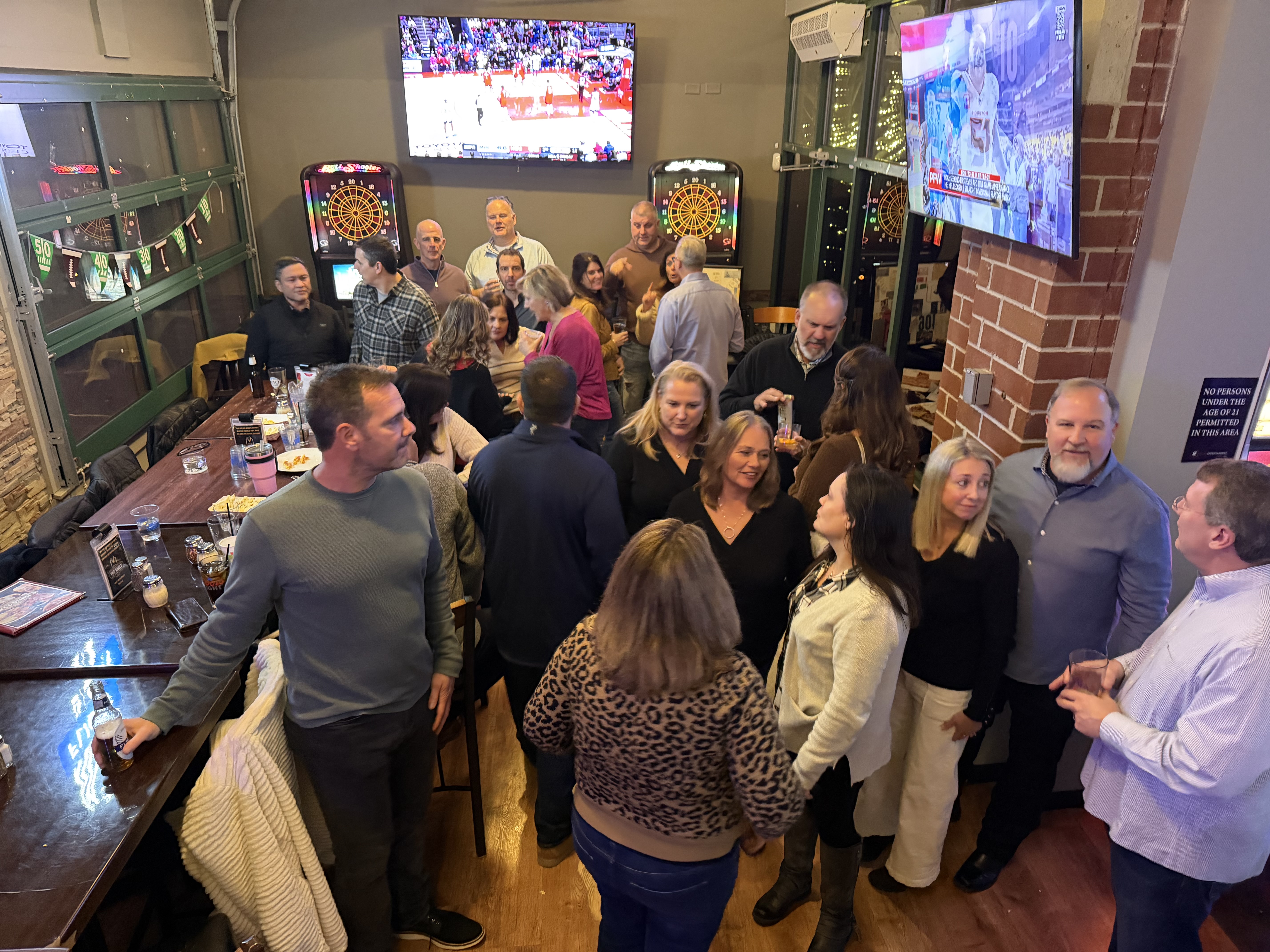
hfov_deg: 71.6
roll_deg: -0.4
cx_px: 635
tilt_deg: -22.9
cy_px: 476
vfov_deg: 56.8
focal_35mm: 24
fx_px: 881
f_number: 1.78
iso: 1250
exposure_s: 1/30
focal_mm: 6.76
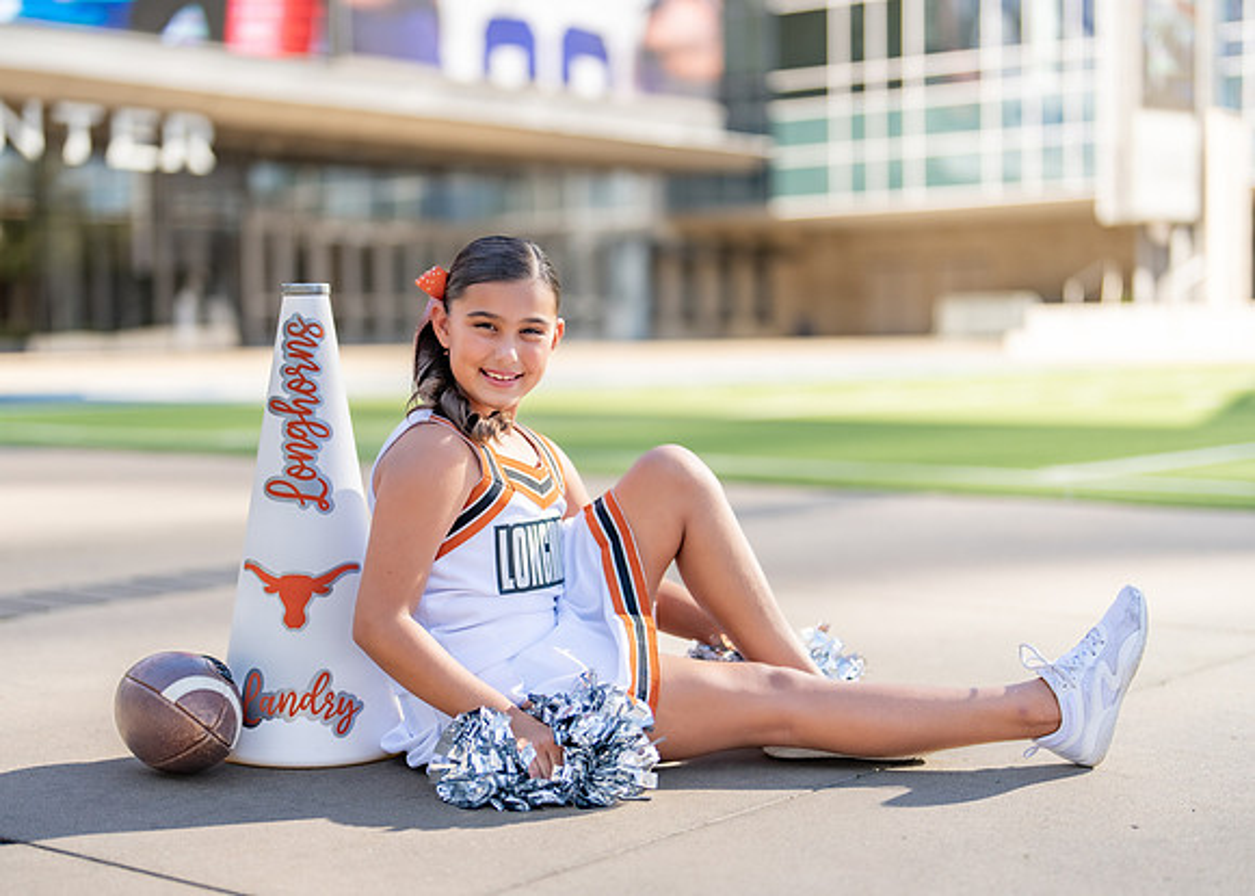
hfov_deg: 32.2
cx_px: 584
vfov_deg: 23.3
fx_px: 2170
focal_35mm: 61
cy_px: 499
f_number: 1.2
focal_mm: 50
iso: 100
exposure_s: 1/3200
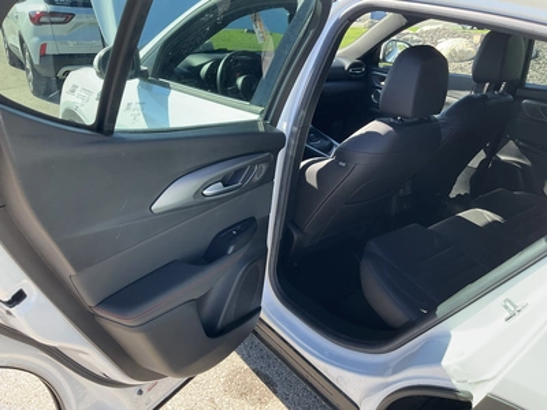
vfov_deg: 48.2
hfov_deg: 61.7
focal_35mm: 29
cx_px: 274
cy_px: 205
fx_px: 458
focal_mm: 3
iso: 25
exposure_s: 1/210
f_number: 1.8
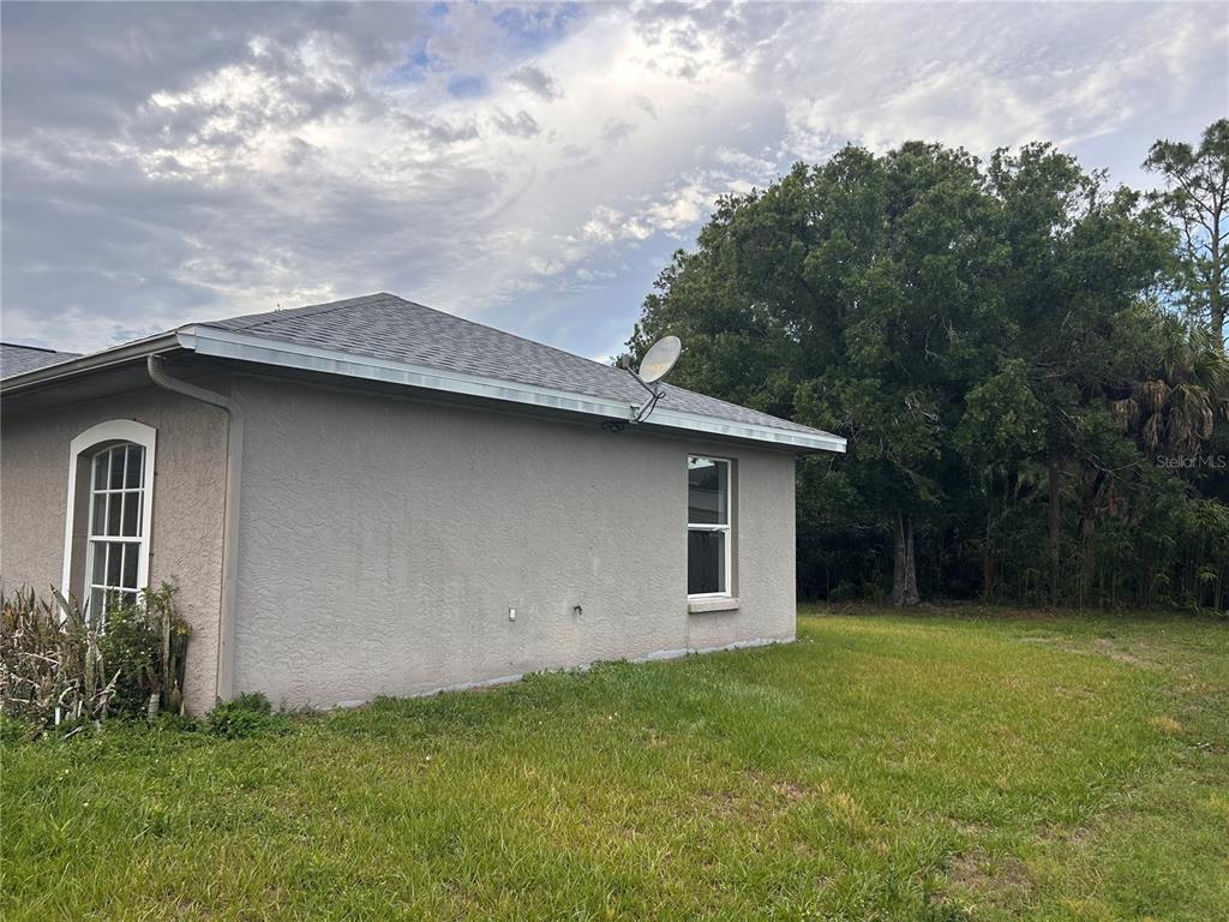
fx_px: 923
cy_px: 461
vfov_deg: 53.1
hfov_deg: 67.3
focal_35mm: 26
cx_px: 614
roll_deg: -0.4
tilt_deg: +5.2
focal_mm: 5.7
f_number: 1.5
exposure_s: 1/666
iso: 50
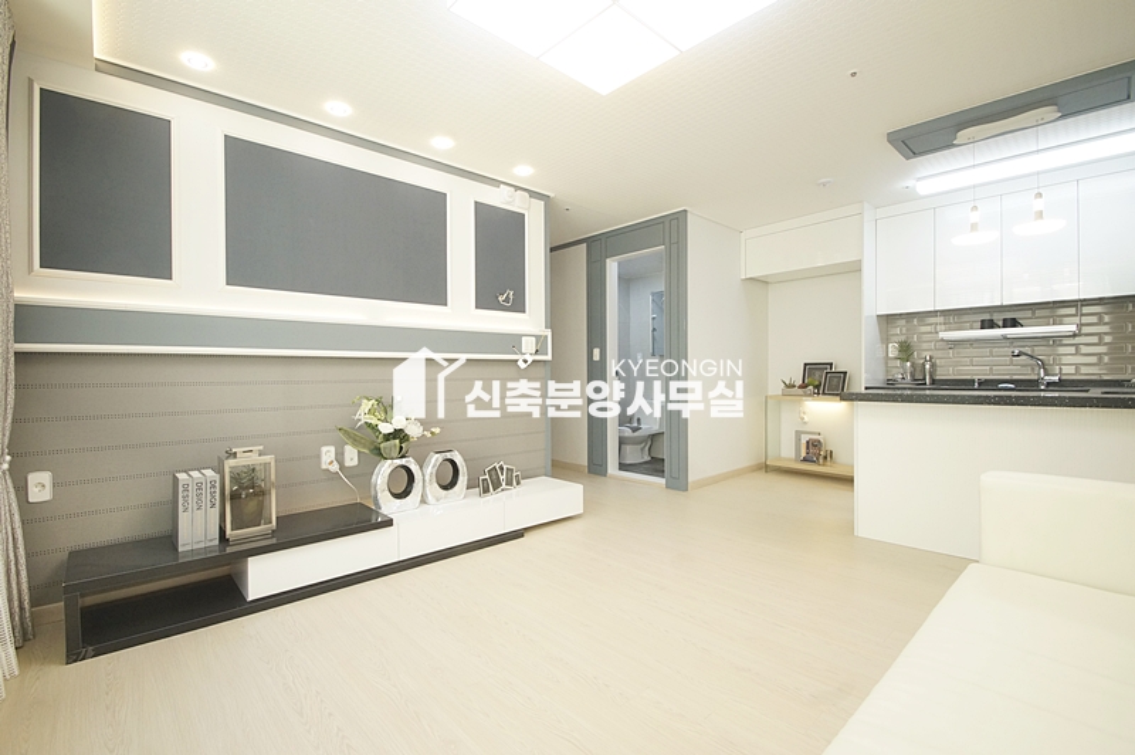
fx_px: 473
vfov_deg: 77.2
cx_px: 568
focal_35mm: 15
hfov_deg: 100.4
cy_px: 378
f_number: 9
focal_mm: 10
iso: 800
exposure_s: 1/40
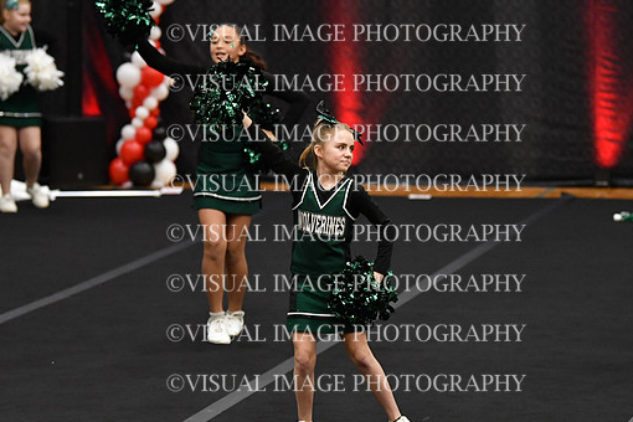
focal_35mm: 208
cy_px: 208
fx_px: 3657
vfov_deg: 6.6
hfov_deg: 9.9
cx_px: 346
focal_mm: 122
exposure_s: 1/800
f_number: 2.8
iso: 4000
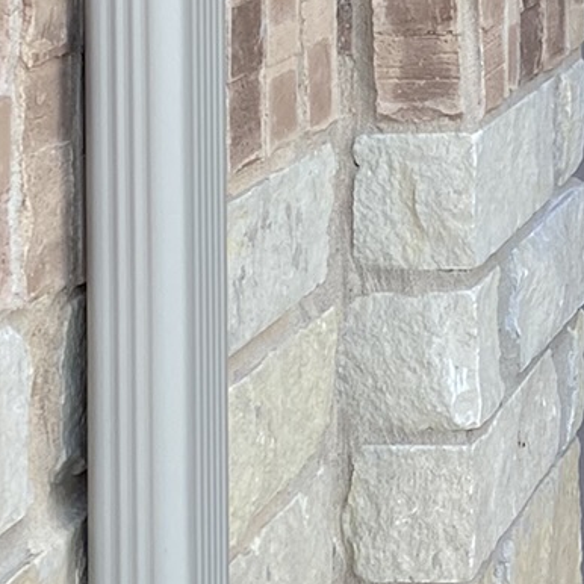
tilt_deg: +2.1
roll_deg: +0.1
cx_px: 1088
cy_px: -392
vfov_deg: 13.2
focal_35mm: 122
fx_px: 2329
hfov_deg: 12.8
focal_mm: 4.25
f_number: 1.8
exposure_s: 1/214
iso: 32
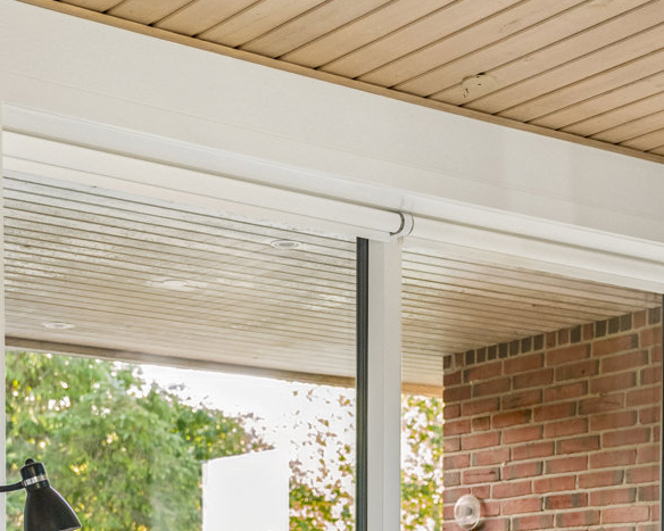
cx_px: 334
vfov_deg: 17.9
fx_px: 1592
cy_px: 652
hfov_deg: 23.6
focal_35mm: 81
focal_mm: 42
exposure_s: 1/160
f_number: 3.2
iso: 3200
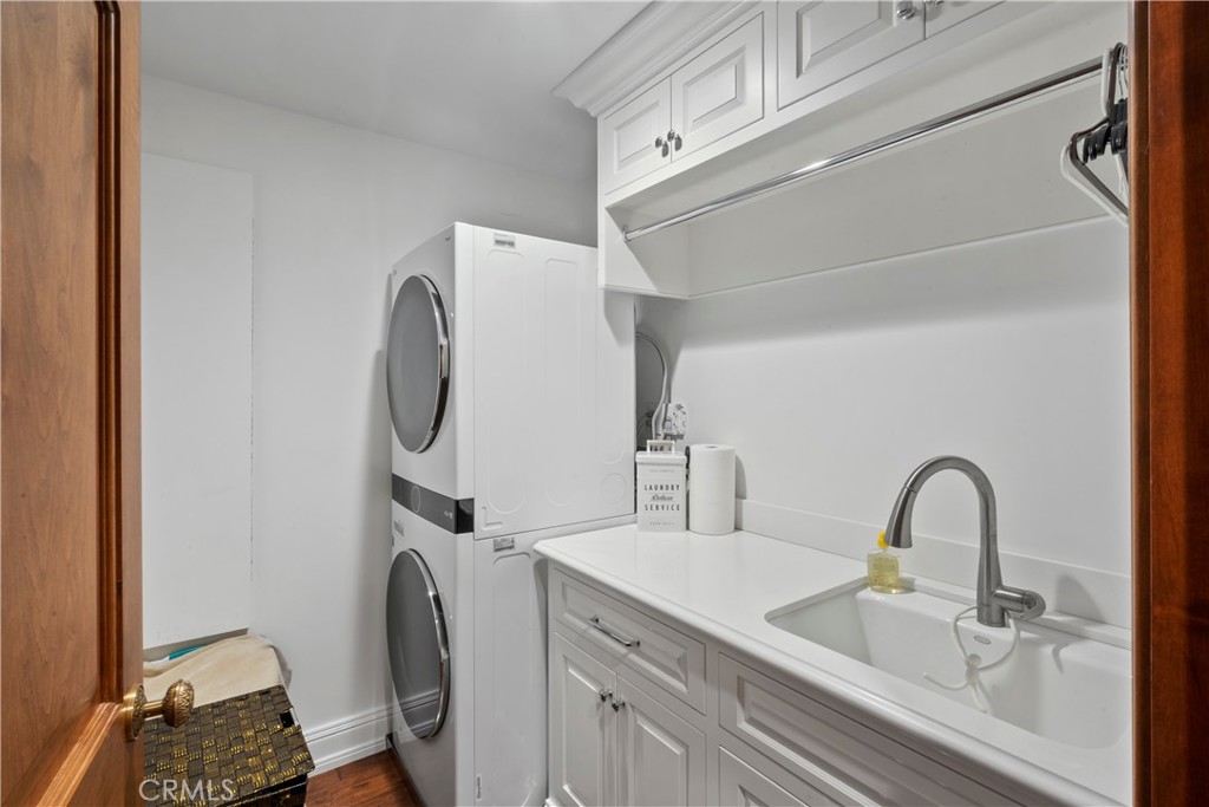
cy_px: 404
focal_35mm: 16
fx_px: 537
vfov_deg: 73.8
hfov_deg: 96.7
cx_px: 604
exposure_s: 15
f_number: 22
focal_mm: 16
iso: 100
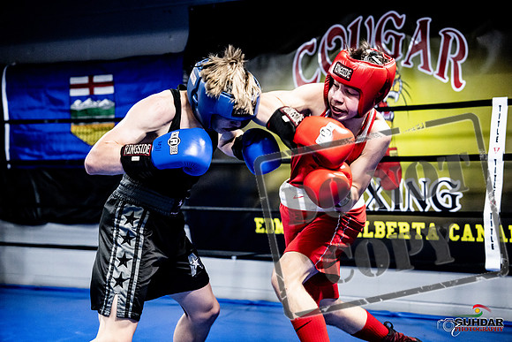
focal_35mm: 70
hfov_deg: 28.8
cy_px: 171
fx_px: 996
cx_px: 256
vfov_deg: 19.5
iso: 8000
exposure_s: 1/1000
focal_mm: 70
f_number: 2.8
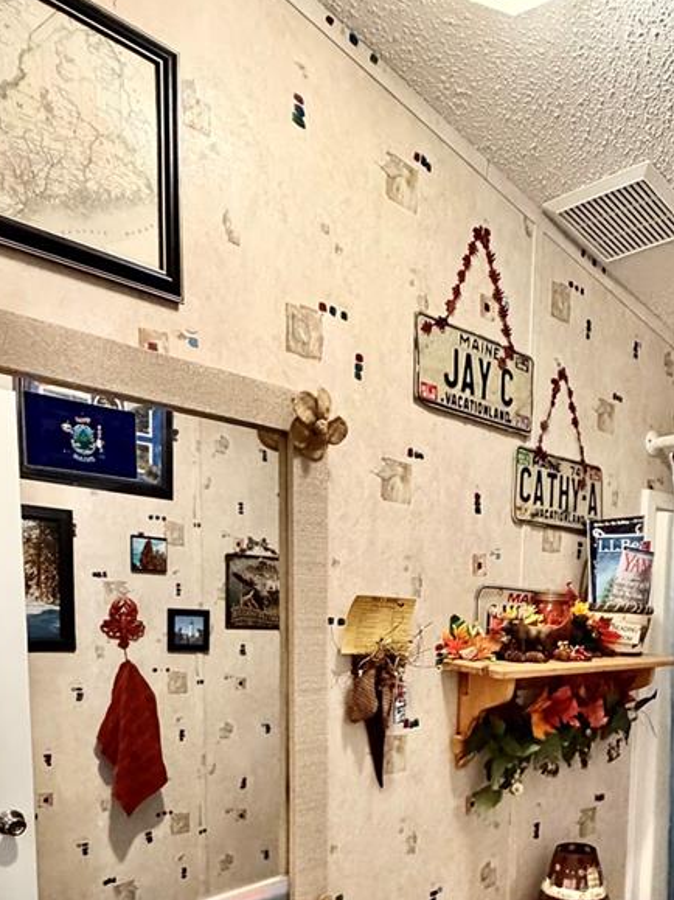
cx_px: 506
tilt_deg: -8.0
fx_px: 753
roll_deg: -2.0
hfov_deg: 46.5
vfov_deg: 57.7
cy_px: 701
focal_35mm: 29
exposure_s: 1/60
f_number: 2.2
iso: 800
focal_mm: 2.22
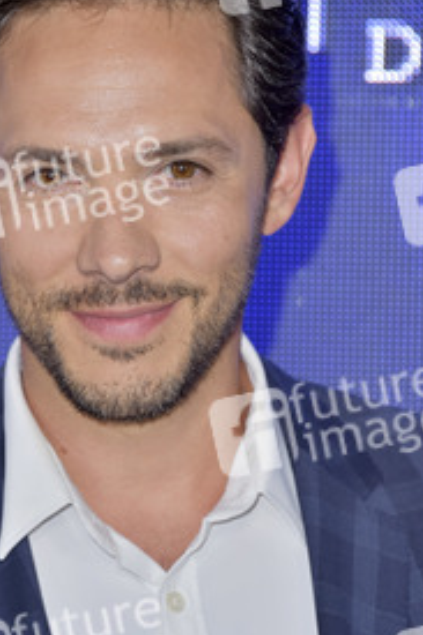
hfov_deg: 4.1
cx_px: 119
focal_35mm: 335
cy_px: 307
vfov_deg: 6.2
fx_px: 5911
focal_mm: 230
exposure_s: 1/250
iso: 320
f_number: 7.1
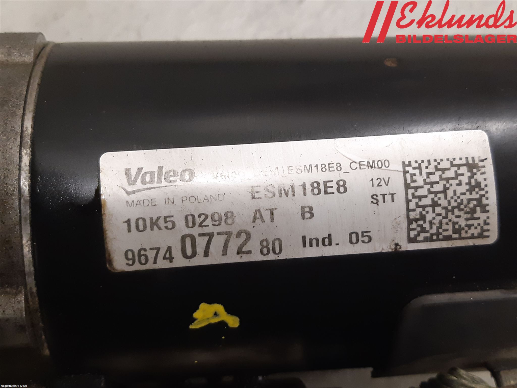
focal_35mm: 26
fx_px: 388
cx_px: 258
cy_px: 194
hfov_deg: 67.3
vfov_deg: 53.1
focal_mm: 3.93
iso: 160
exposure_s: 1/50
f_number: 1.7
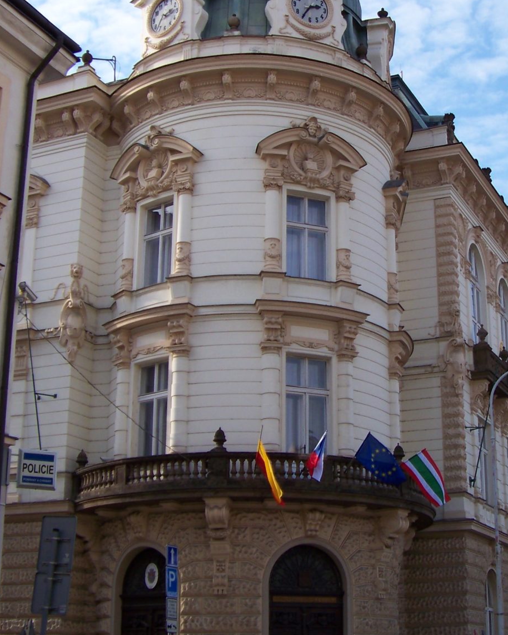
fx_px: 1184
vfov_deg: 30.0
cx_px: 362
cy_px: 291
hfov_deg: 24.0
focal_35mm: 63
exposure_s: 1/640
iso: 64
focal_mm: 5.85
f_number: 2.8
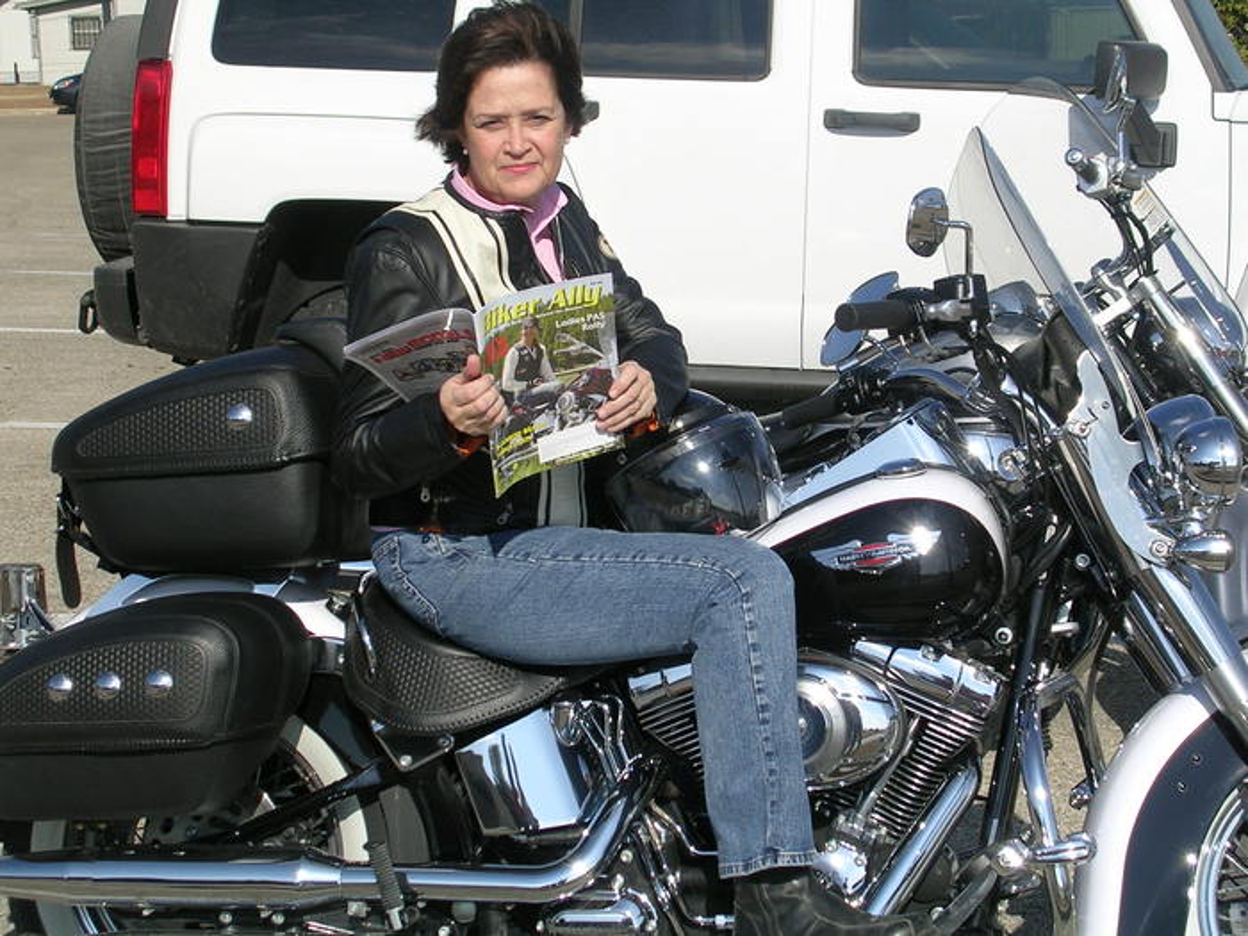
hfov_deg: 22.8
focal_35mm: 86
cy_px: 468
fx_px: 3101
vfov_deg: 17.2
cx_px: 624
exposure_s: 1/938
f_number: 4.1
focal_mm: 13
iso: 50
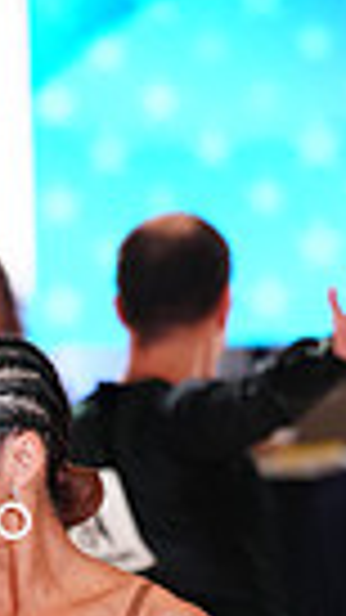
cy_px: 814
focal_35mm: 551
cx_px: -101
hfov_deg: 2.2
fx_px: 8993
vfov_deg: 3.9
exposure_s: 1/320
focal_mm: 124
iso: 1600
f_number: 2.8
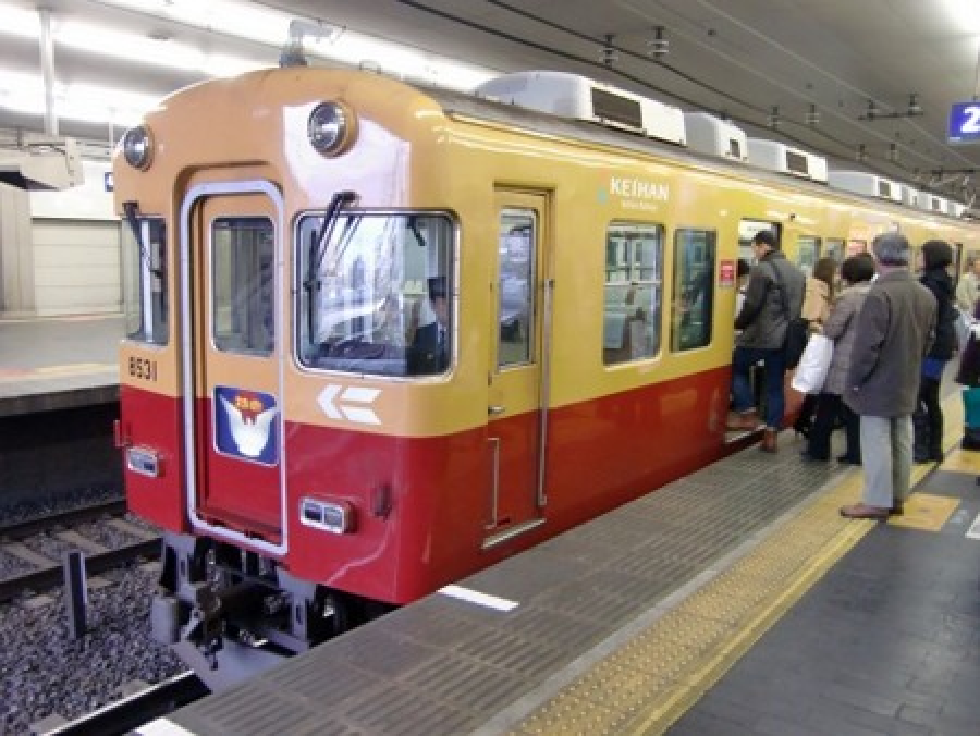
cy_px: 368
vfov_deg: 48.3
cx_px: 490
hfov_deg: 61.6
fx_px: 821
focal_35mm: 29
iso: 400
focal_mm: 5.2
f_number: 3.5
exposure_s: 1/30
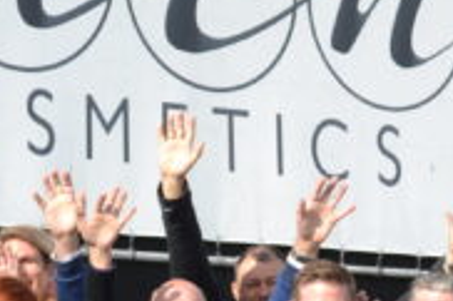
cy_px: 295
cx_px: -241
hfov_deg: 9.1
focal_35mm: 220
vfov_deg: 6.2
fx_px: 2766
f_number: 5.6
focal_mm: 26
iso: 100
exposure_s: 1/200
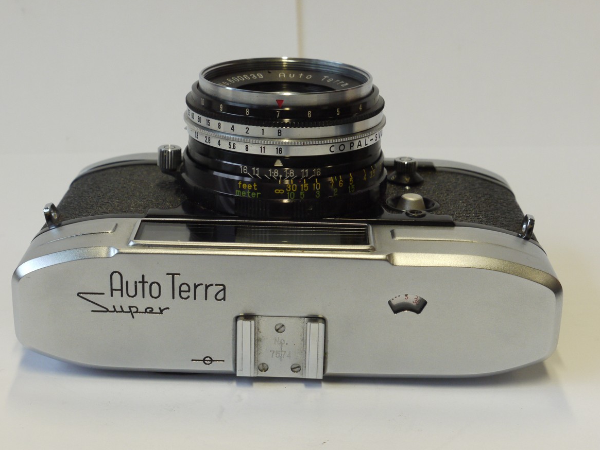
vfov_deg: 21.6
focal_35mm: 68
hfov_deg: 28.6
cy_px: 229
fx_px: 1179
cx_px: 292
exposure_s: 1/40
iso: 800
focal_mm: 33
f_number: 10
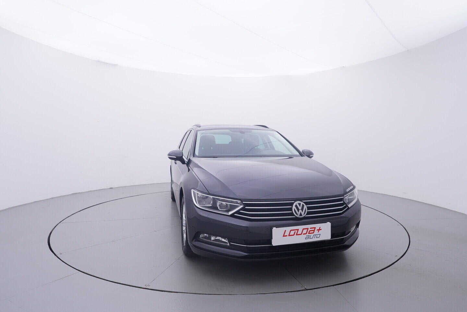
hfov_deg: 77.3
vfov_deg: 56.2
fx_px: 292
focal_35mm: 22
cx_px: 234
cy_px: 156
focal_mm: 15
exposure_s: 1/80
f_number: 5
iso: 200
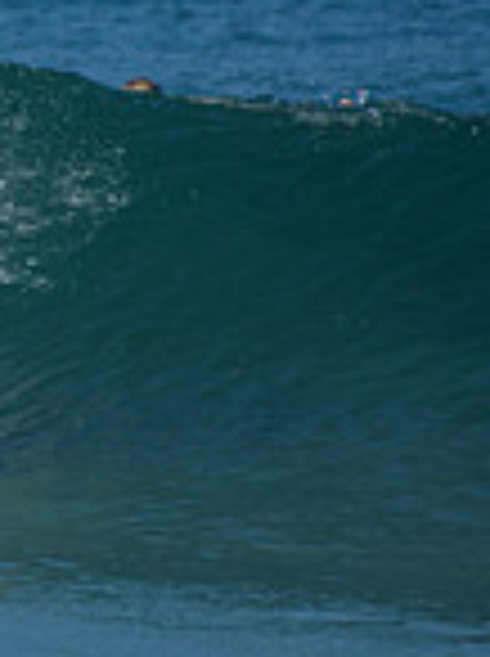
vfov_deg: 1.0
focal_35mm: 1915
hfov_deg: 0.8
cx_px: -760
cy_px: 196
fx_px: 36249
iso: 140
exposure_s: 1/2000
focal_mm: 500
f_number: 5.6
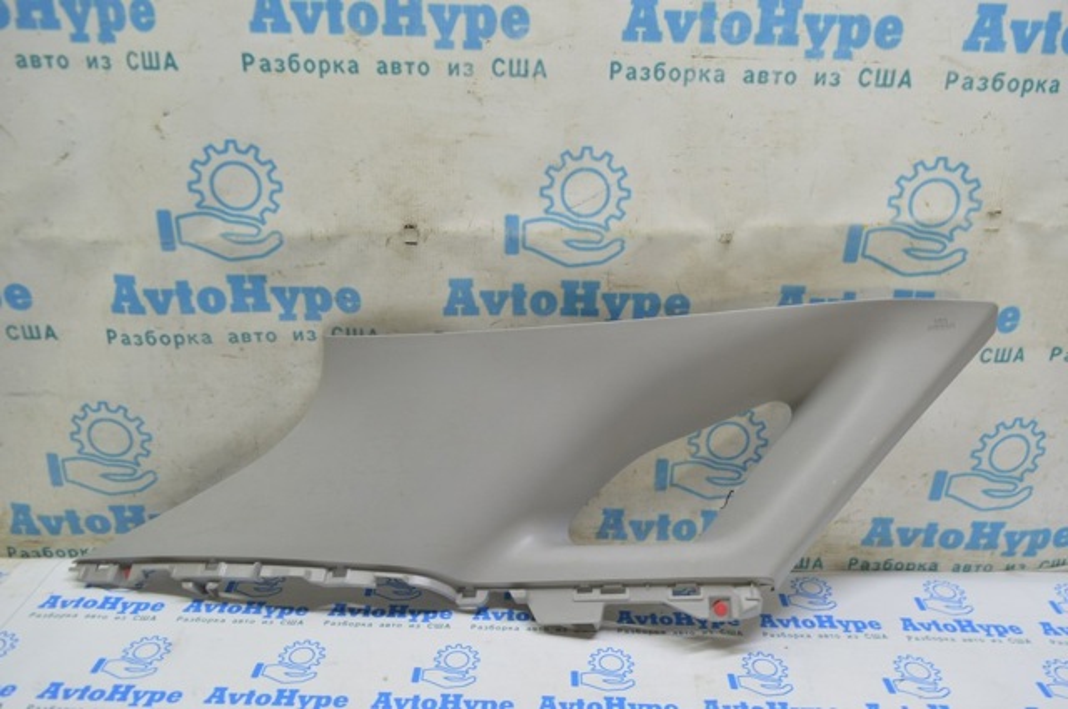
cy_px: 354
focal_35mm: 27
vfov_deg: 47.8
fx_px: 800
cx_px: 534
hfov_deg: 67.4
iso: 400
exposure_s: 1/20
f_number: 5.6
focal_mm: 18
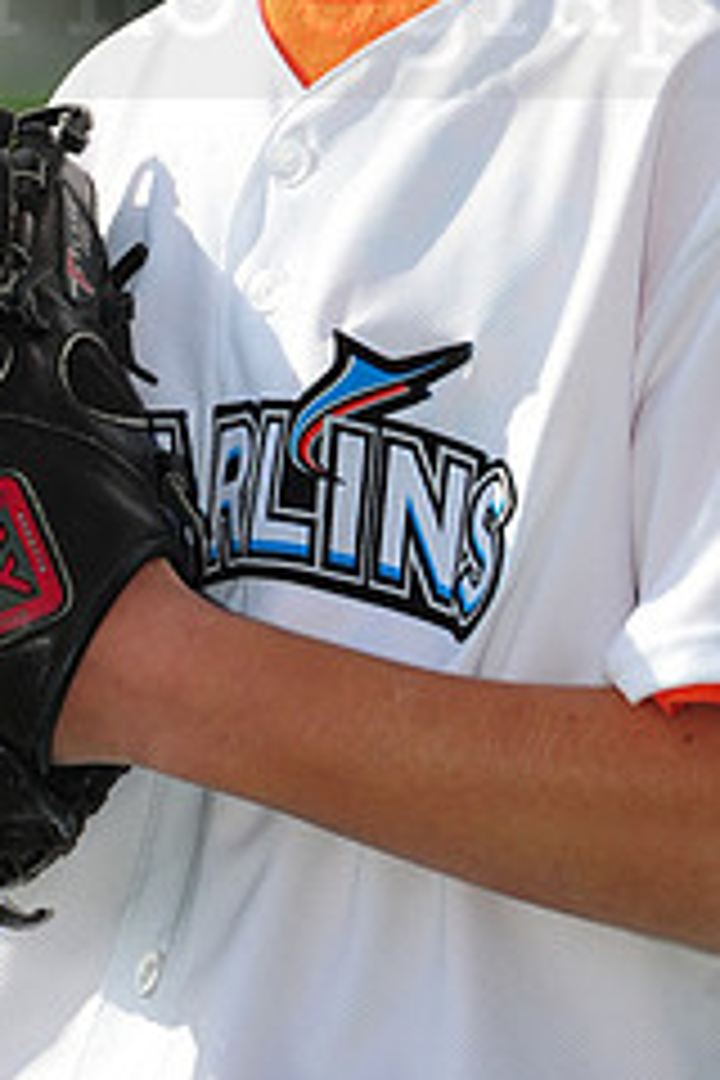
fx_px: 14489
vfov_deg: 4.3
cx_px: 306
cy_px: -45
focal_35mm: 483
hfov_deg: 2.8
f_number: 7.1
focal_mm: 200
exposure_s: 1/800
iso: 200
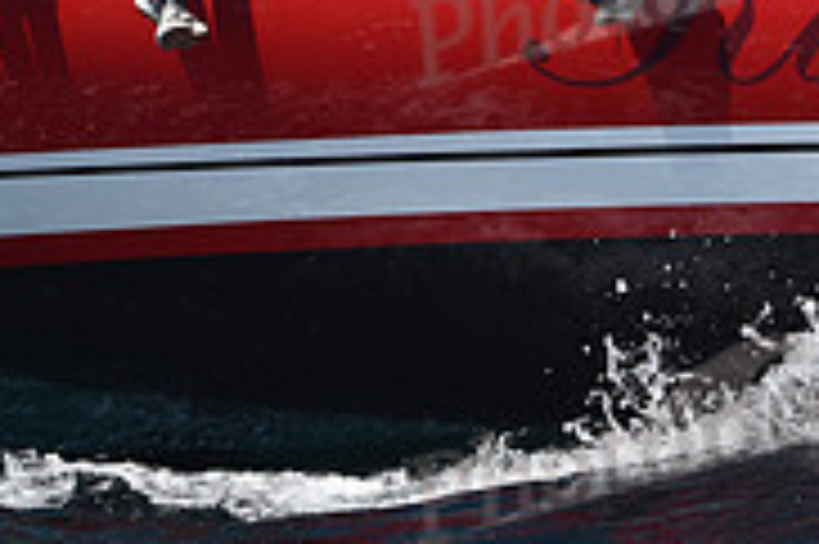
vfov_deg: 6.1
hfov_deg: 9.2
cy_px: -200
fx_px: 5069
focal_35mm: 223
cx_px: 180
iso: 200
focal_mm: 70
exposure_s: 1/1000
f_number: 7.1
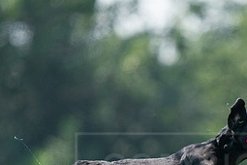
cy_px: 181
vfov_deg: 1.0
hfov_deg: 1.5
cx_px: 168
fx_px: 9358
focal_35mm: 1364
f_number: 6.3
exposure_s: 1/4000
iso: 2000
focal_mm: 600
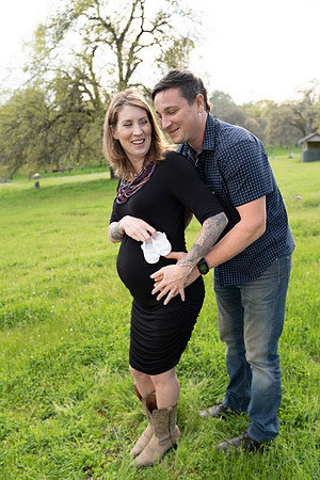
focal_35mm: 26
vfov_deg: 69.4
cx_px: 160
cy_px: 240
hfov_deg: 49.6
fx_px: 347
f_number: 3.2
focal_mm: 26
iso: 125
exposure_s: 1/125
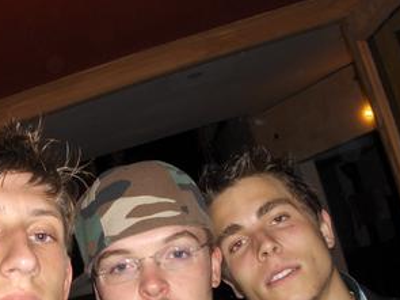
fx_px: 647
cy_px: 238
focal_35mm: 56
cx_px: 149
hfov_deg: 34.2
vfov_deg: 25.7
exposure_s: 1/60
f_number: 2.6
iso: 100
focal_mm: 5.8
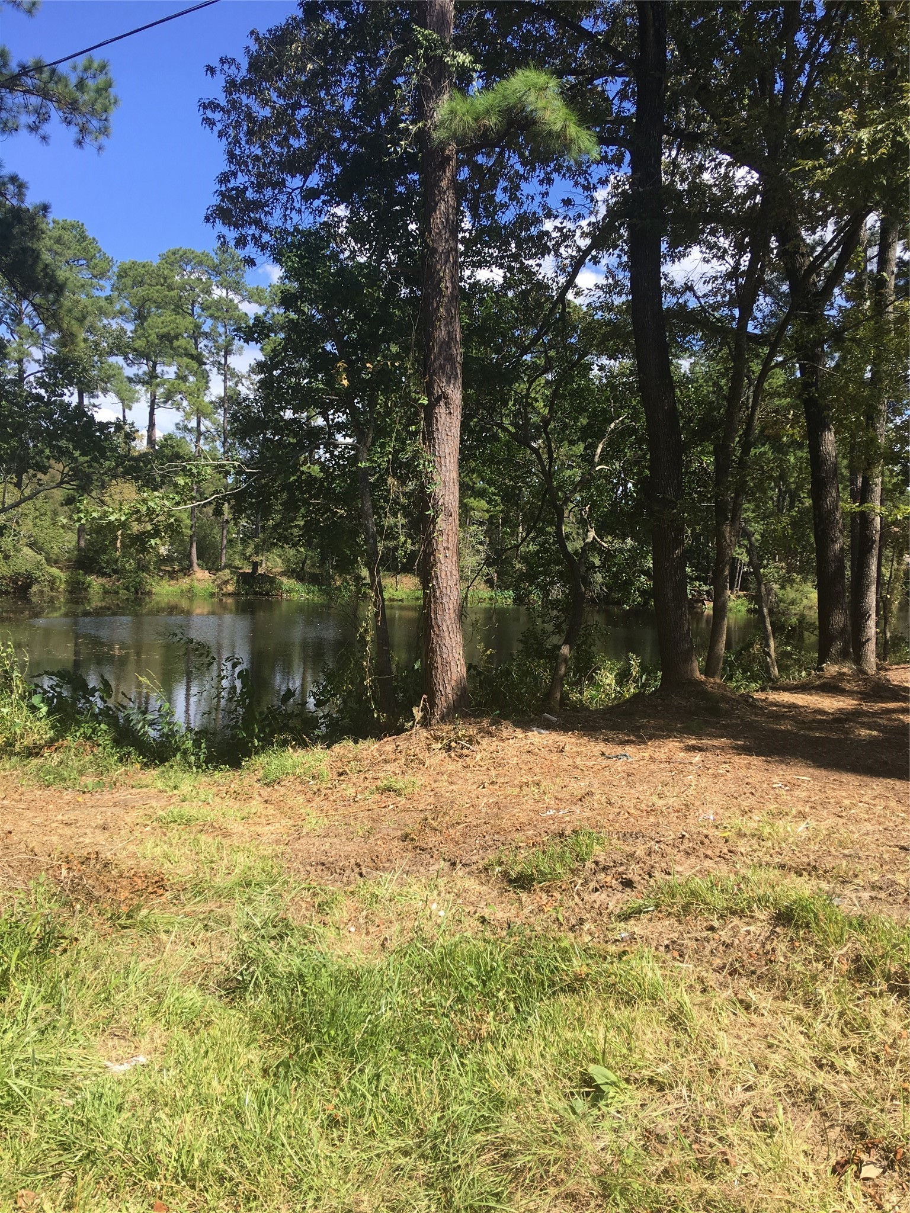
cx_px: 455
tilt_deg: -2.0
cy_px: 606
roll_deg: -2.5
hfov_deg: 48.2
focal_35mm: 29
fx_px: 1016
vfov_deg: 61.7
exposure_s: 1/718
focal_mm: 4.15
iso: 25
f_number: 2.2
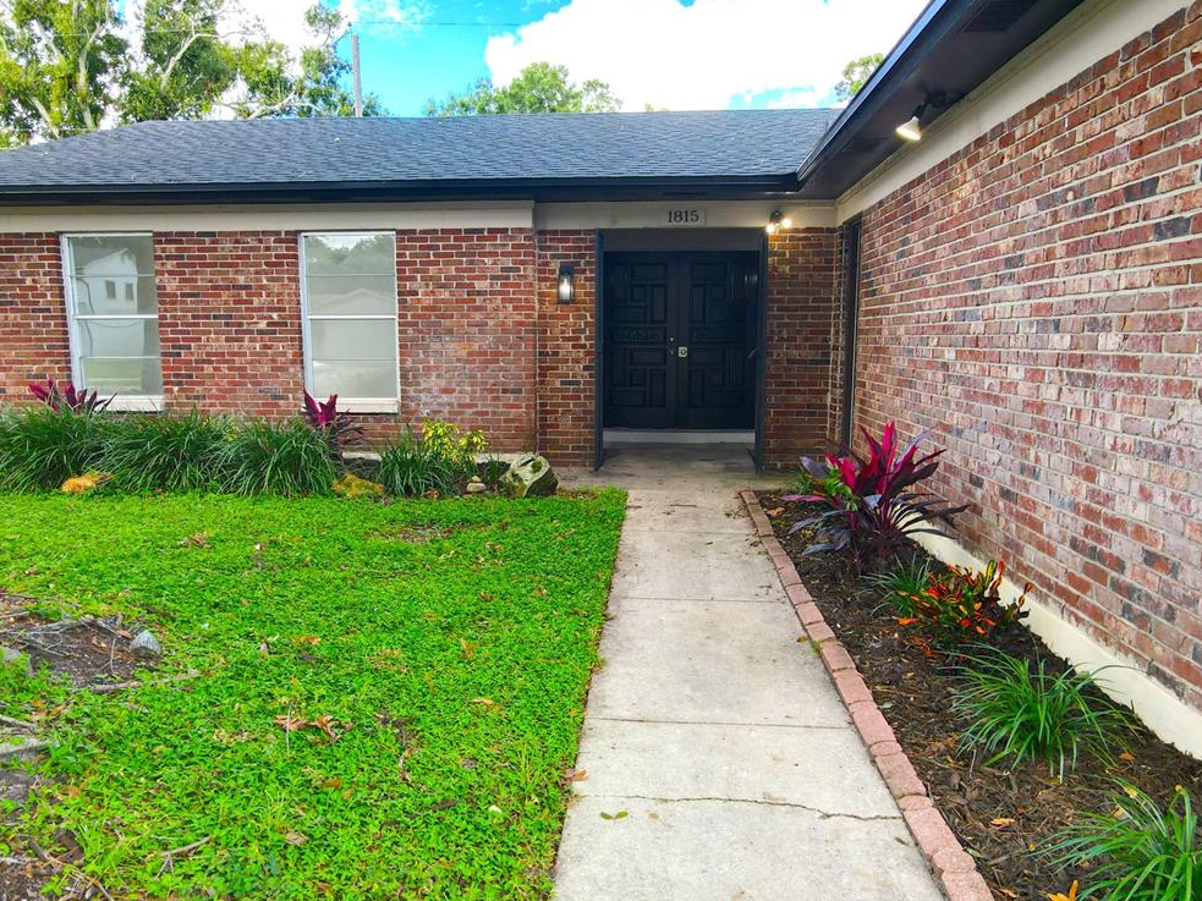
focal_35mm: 25
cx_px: 589
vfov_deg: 54.9
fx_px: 868
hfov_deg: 69.4
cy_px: 463
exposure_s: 1/80
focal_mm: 4.5
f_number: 2.8
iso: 110
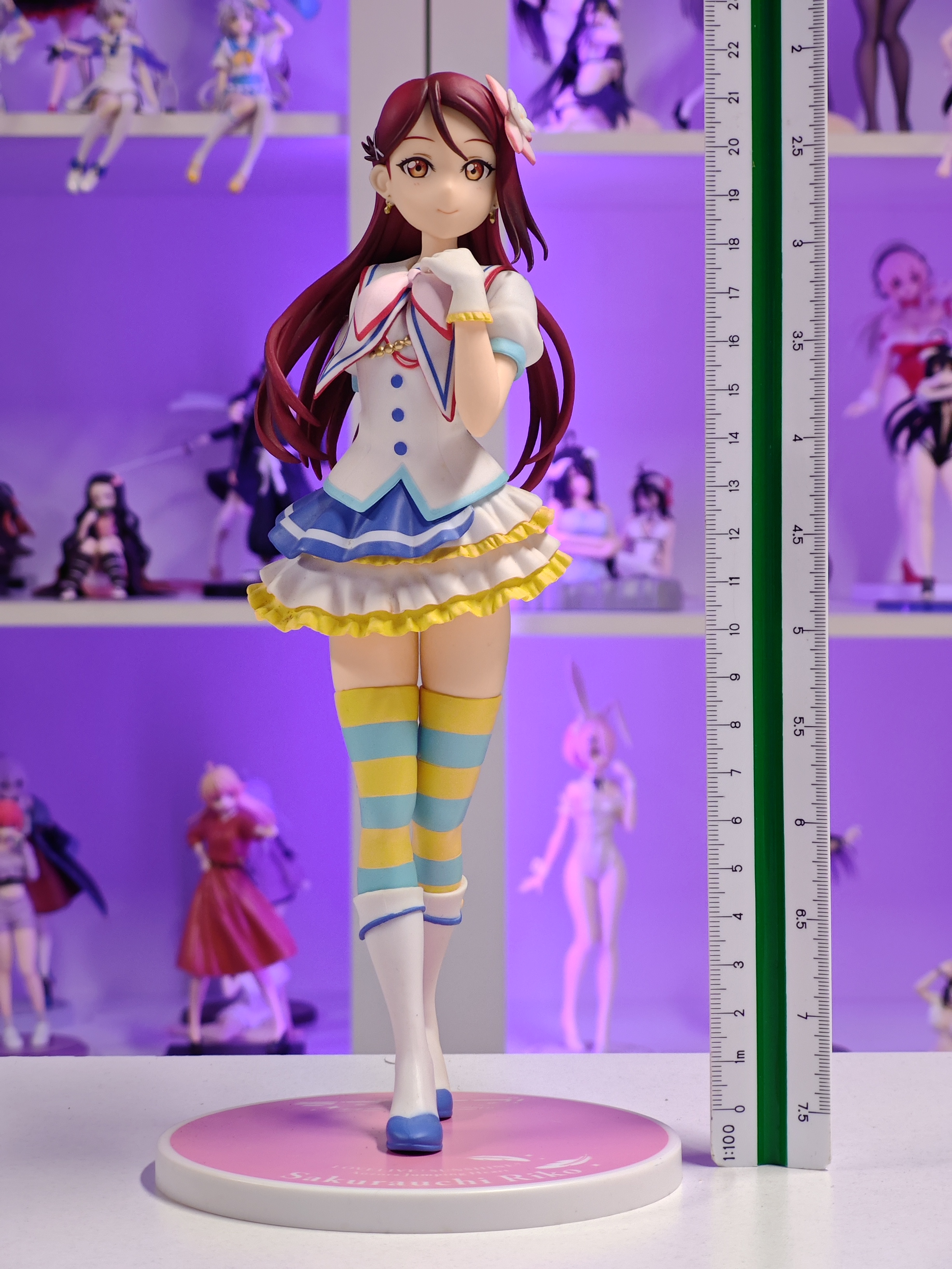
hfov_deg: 18.4
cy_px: 634
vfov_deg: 24.4
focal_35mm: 80
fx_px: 2934
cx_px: 476
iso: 400
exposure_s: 1/18.4
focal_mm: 7.48
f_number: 2.4
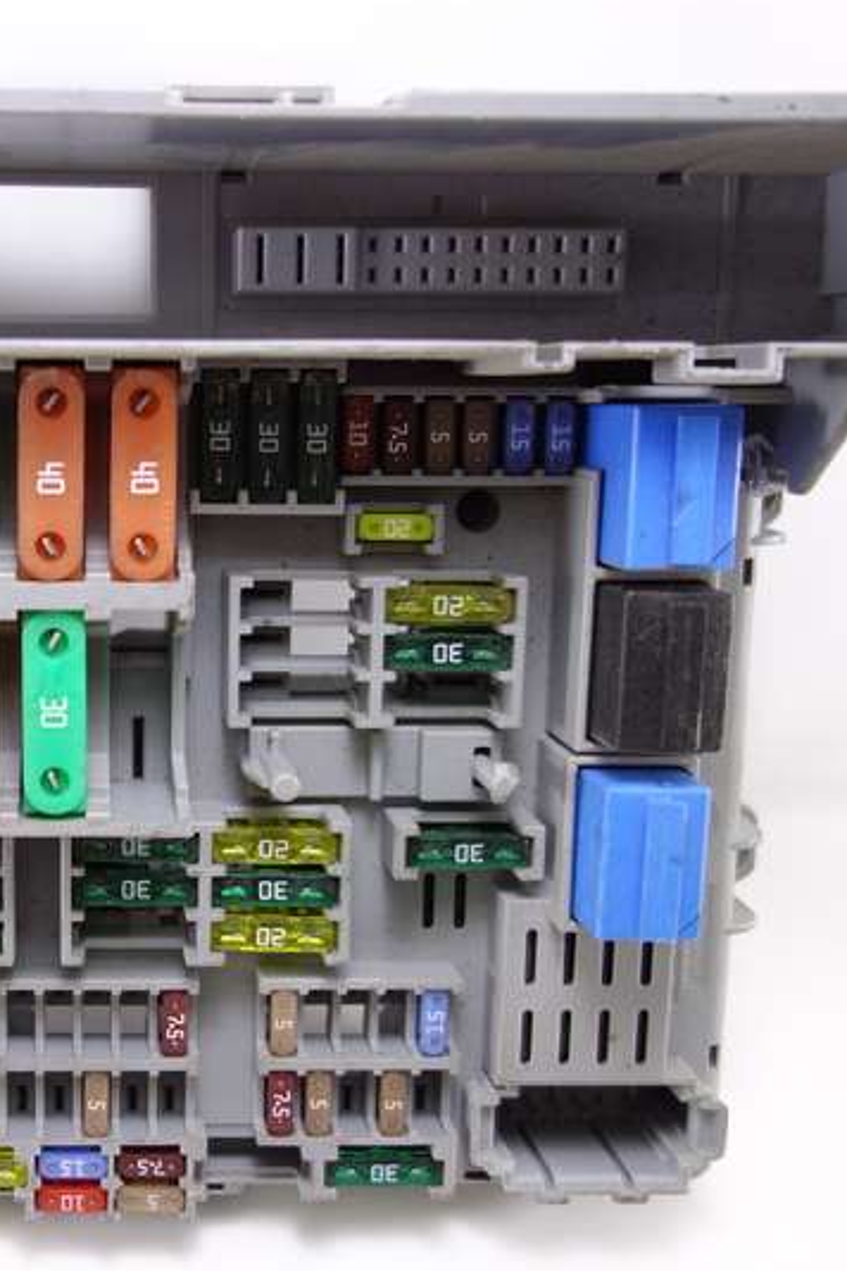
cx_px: 93
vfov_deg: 45.4
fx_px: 1517
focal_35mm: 43
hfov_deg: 29.9
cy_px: 637
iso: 125
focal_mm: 10.4
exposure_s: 1/80
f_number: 1.8
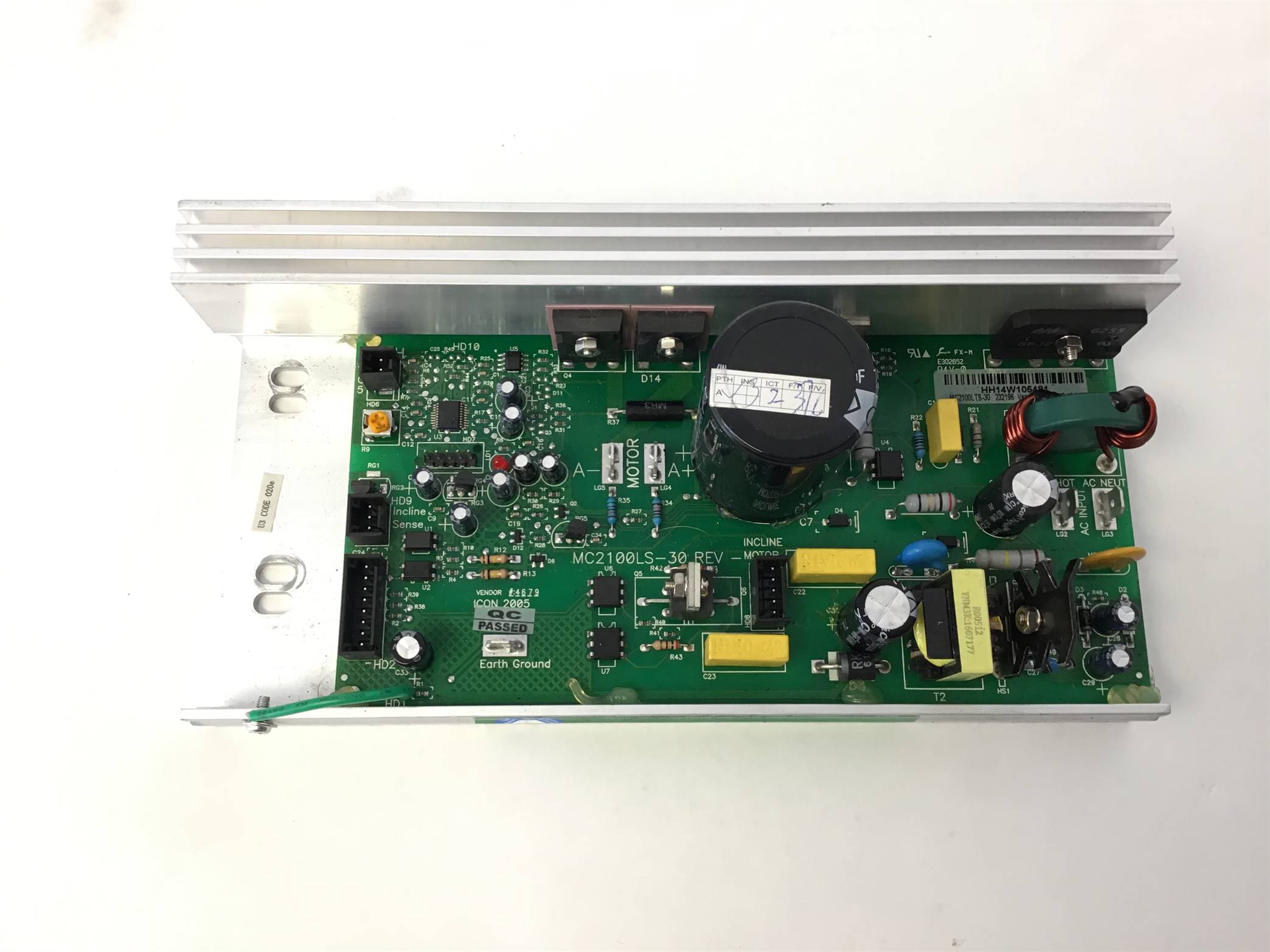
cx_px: 635
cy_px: 476
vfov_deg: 45.4
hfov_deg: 58.4
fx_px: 1137
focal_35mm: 31
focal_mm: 3.3
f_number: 2.4
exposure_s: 1/30
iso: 25
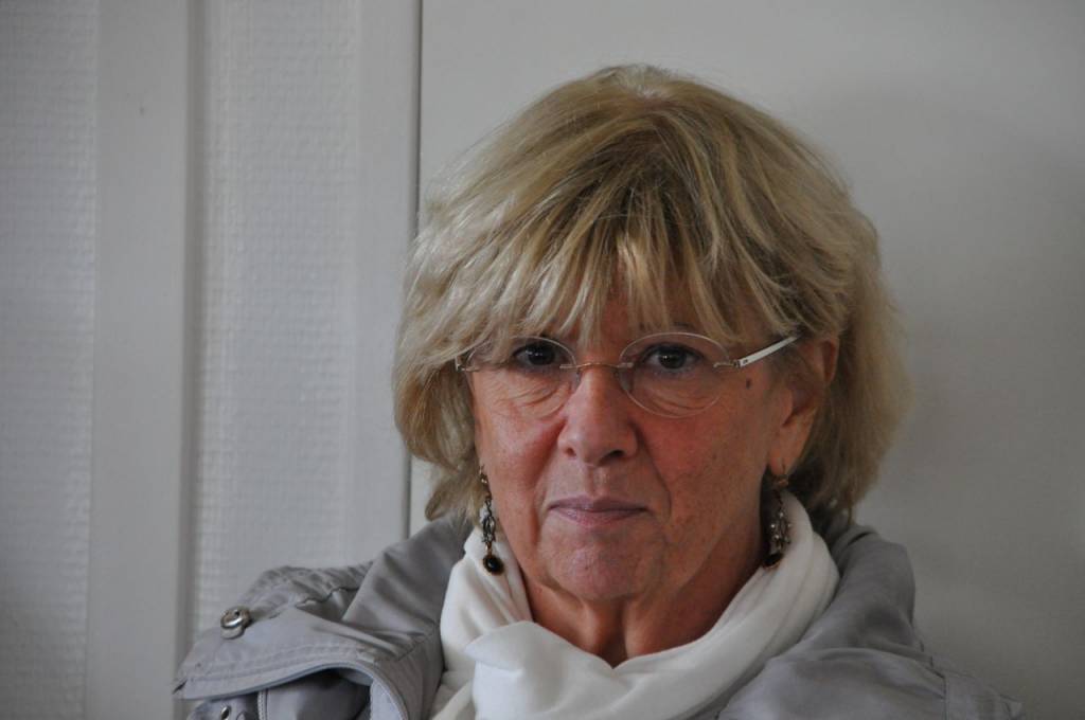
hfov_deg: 7.4
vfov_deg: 4.9
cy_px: 360
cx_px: 542
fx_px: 8353
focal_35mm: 278
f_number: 6
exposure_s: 1/60
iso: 1600
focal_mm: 185
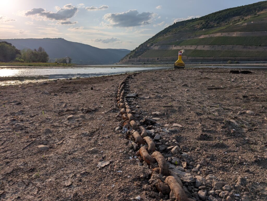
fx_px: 185
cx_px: 134
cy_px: 100
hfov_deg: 71.5
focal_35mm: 24
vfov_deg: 56.9
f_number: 1.68
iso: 22
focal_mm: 6.9
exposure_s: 1/3690
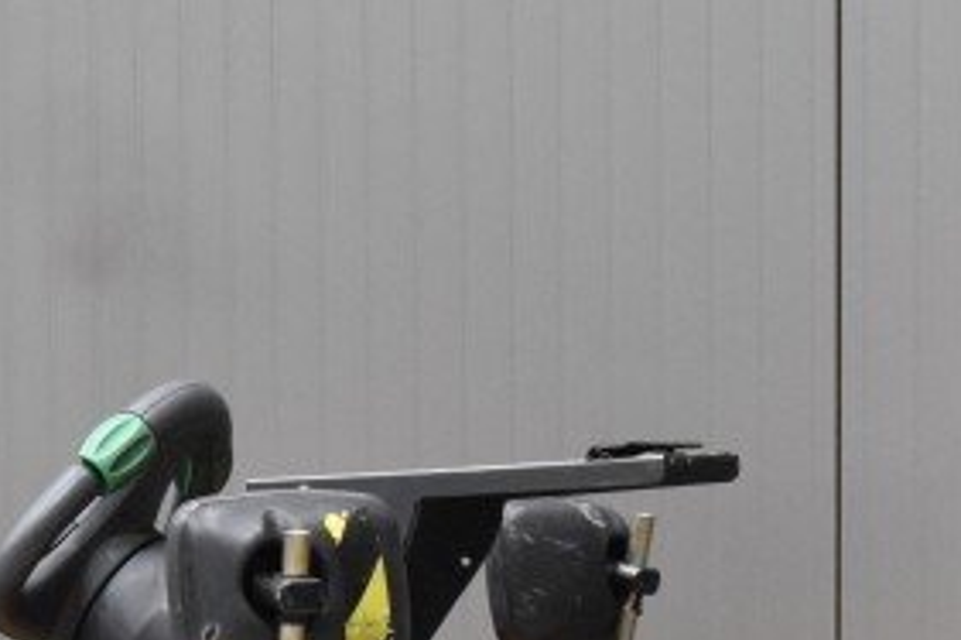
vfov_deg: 8.7
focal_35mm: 154
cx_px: 41
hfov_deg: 13.2
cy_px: 951
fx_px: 4108
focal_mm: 24
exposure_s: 1/30
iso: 1600
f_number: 5.6
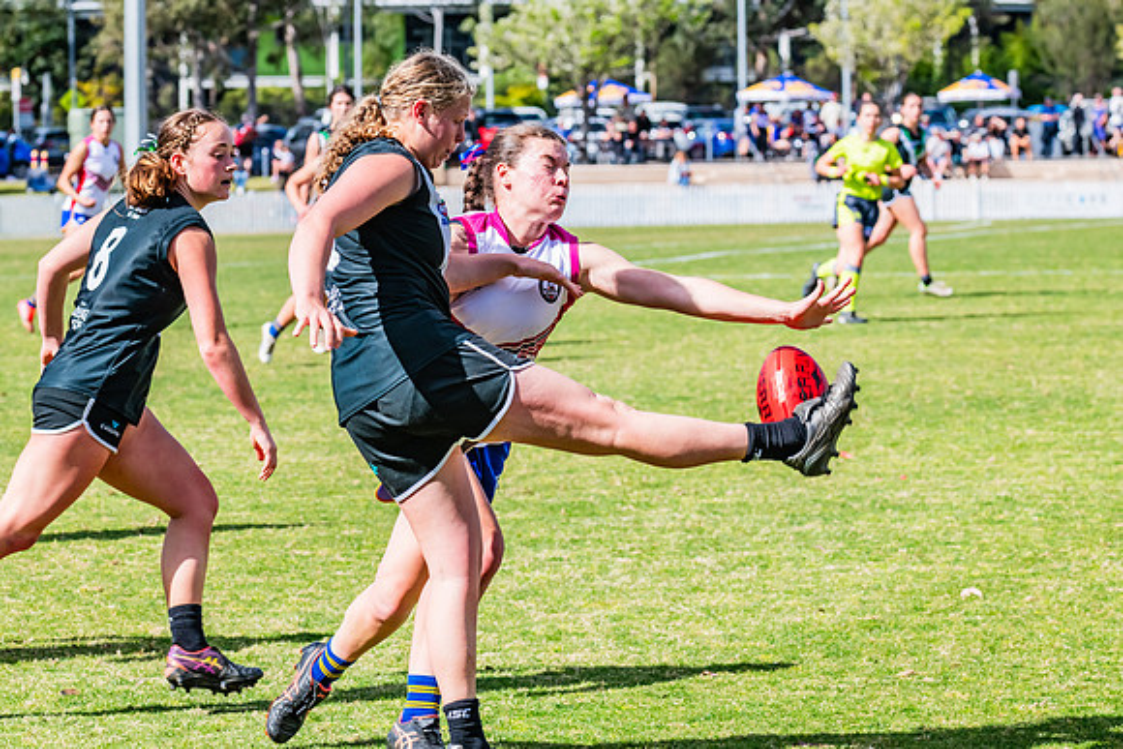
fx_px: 5407
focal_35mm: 173
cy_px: 374
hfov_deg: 11.9
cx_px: 562
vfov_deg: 7.9
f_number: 11
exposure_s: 1/1250
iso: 800
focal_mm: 170
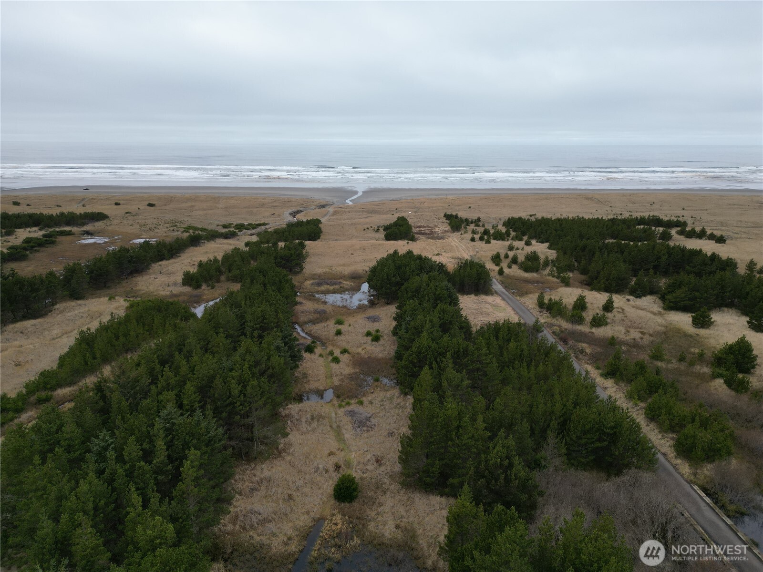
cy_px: 286
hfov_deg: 71.6
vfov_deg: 56.8
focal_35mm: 24
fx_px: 529
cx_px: 382
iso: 110
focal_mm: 6.72
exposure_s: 1/1000
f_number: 1.7
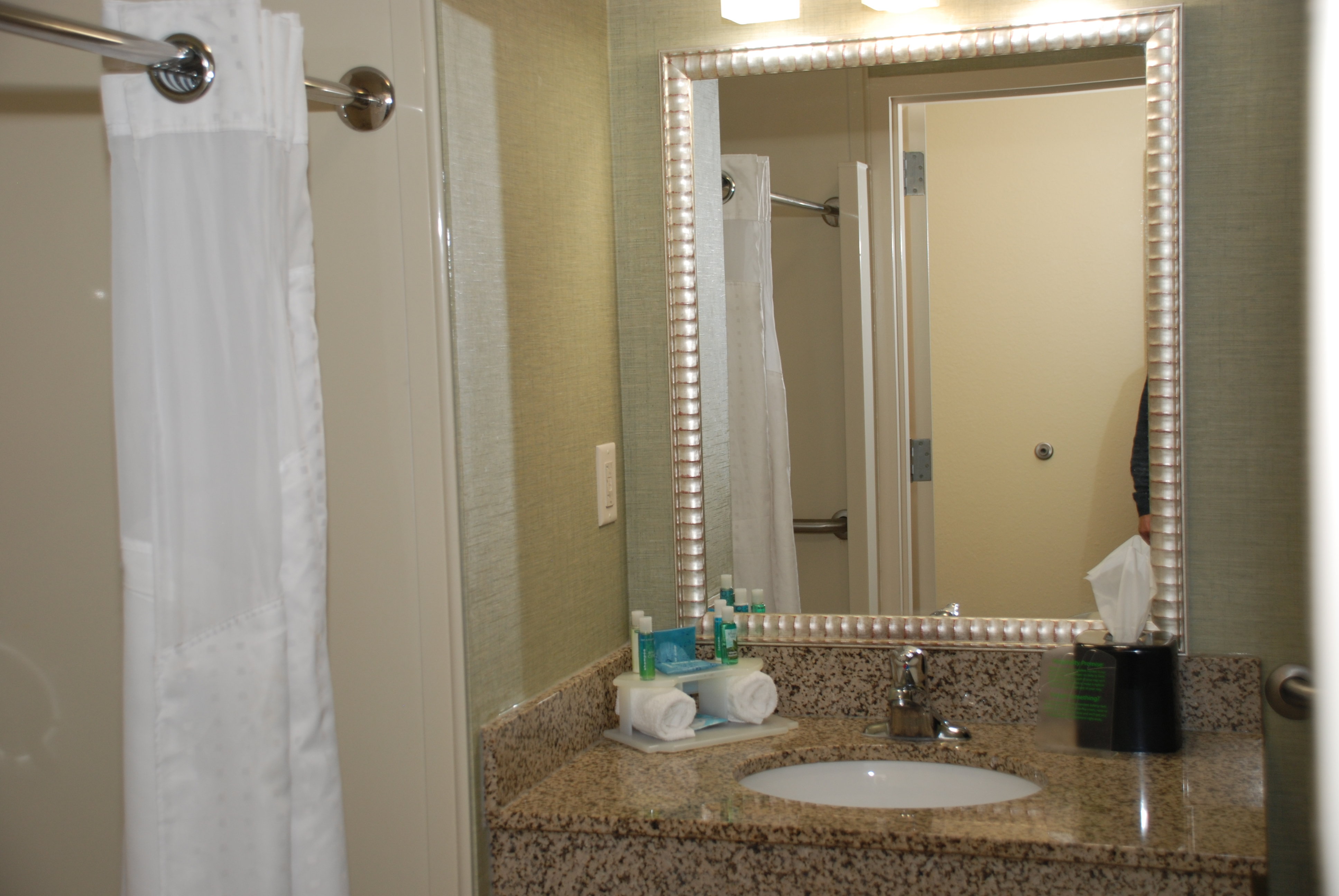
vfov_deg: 28.2
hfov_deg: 41.1
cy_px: 448
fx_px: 1787
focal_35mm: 48
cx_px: 670
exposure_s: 1/60
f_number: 4.2
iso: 200
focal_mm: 32
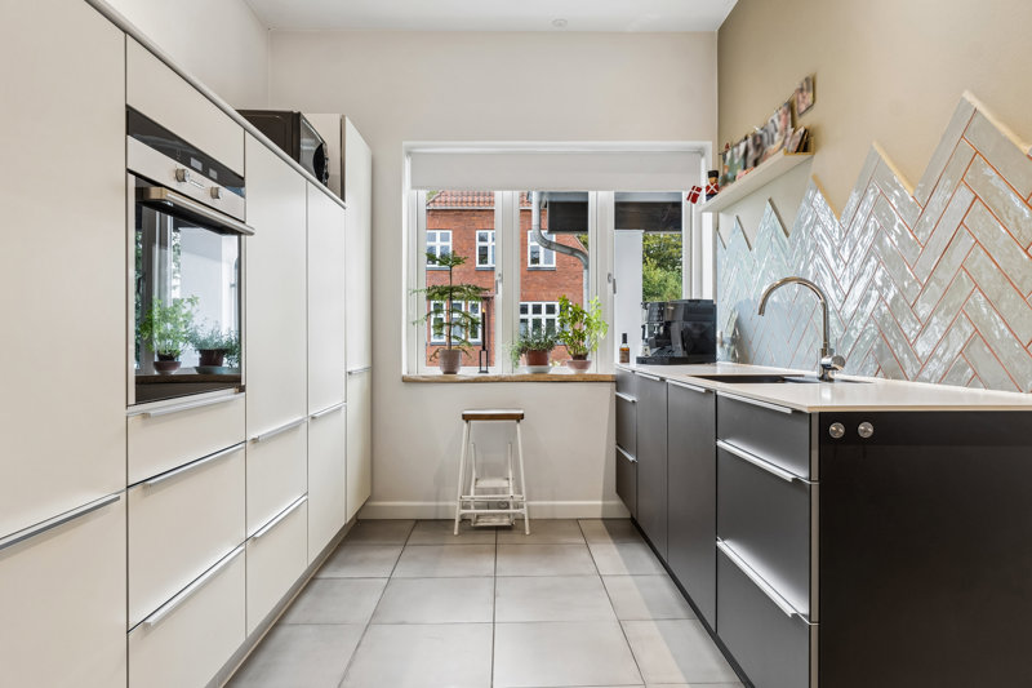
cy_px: 344
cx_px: 516
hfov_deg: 73.8
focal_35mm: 24
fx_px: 688
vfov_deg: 53.1
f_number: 8
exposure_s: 1/2
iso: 200
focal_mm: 16
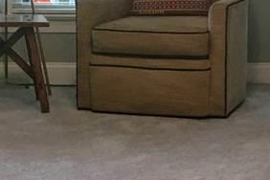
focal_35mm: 137
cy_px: 34
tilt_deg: -4.6
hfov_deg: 14.7
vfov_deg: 10.0
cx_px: 283
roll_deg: -3.0
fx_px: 1027
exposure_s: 1/30
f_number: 2.2
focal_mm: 4.15
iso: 80
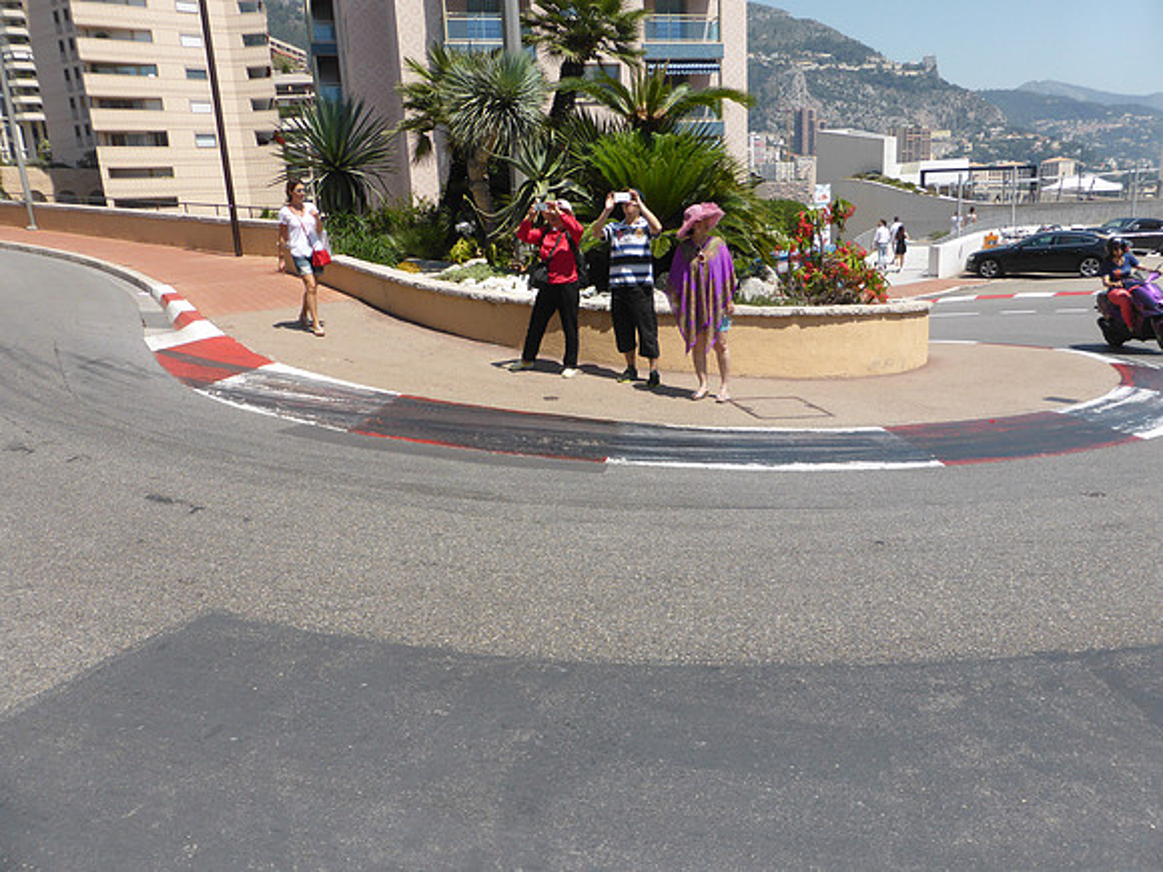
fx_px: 874
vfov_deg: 53.1
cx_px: 582
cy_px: 436
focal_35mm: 26
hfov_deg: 67.3
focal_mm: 4.4
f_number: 3.3
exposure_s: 1/1300
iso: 100
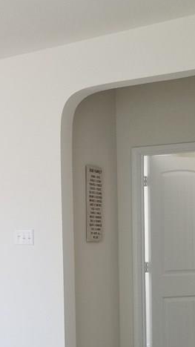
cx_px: -96
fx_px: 570
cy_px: 220
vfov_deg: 33.6
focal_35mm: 62
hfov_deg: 17.5
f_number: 1.7
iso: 64
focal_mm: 4.25
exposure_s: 1/60
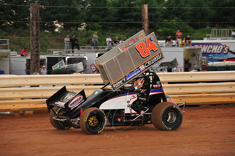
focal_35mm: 185
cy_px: 78
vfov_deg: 7.4
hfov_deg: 11.1
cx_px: 118
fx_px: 1207
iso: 1000
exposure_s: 1/320
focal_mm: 185
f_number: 7.1
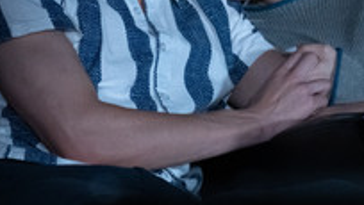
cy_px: 20
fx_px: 2327
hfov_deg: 8.9
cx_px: 262
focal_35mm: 241
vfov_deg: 5.0
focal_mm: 94
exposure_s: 1/125
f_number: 2.8
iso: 10000
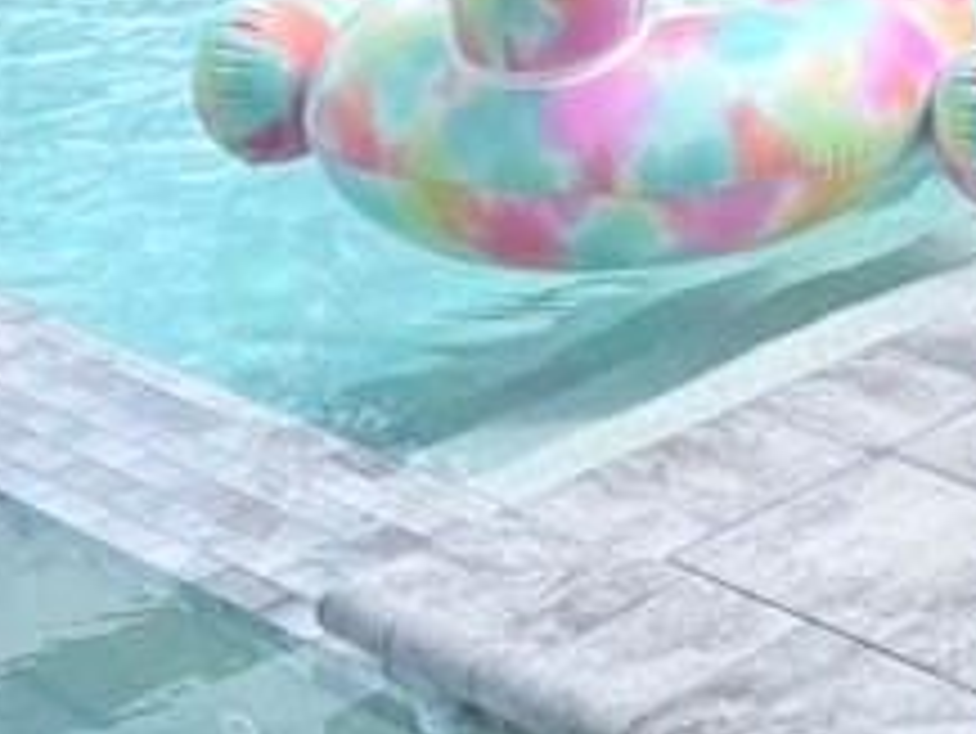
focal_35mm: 113
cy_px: -252
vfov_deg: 12.7
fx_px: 3188
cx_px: 1547
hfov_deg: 15.7
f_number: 1.78
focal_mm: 6.76
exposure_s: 1/1410
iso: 100
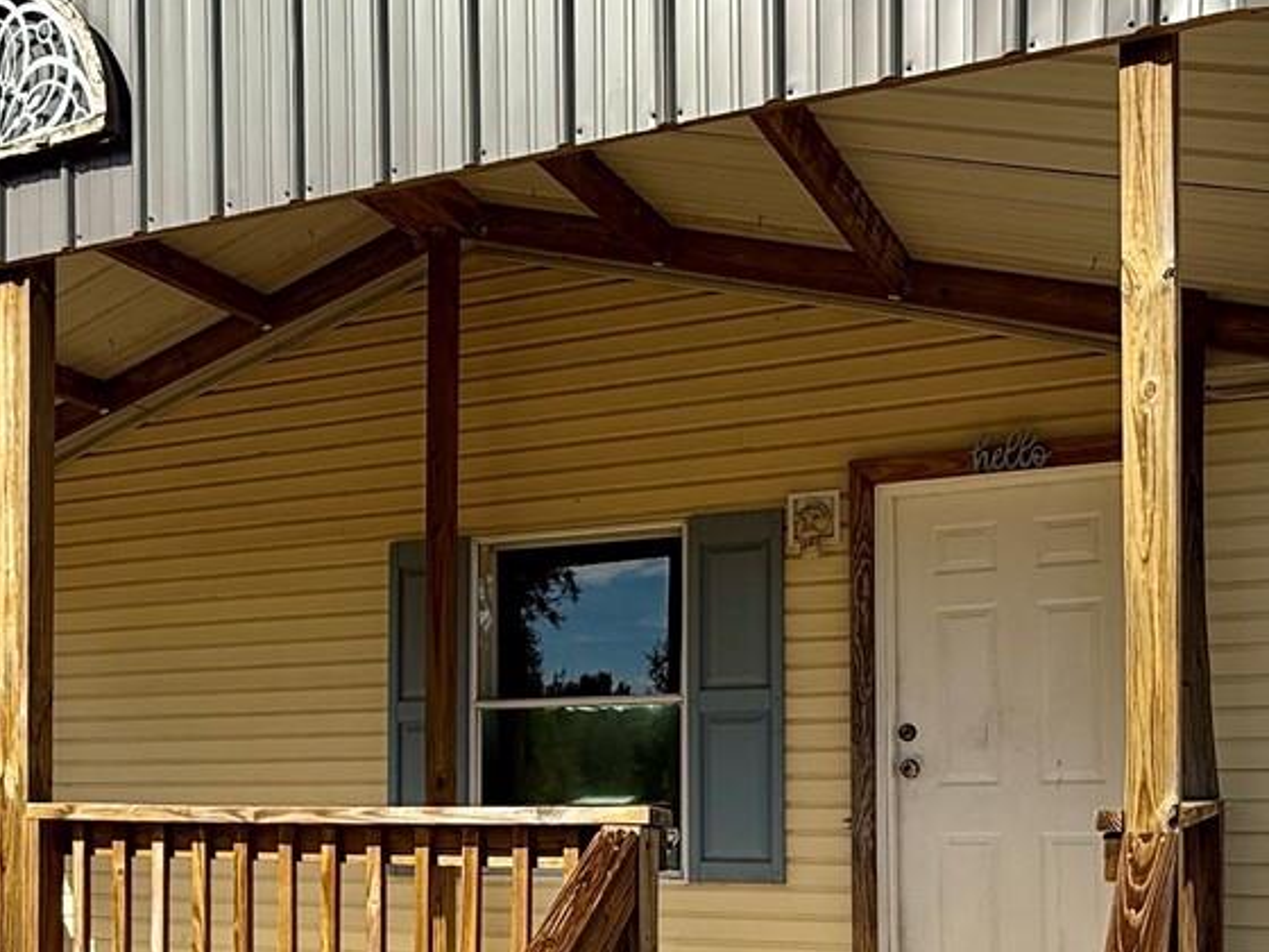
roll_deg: +0.0
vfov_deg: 34.9
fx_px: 1466
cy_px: 759
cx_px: 634
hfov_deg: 46.8
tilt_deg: +2.3
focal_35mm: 40
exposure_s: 1/1656
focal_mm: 2.22
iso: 50
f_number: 2.2
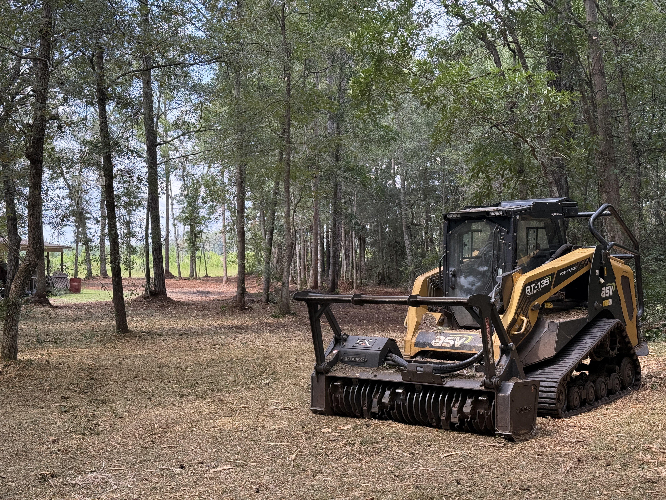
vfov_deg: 30.3
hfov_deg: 39.7
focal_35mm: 48
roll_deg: +0.6
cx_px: 333
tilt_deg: +1.0
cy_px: 250
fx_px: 924
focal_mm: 6.76
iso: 100
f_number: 1.78
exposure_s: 1/733
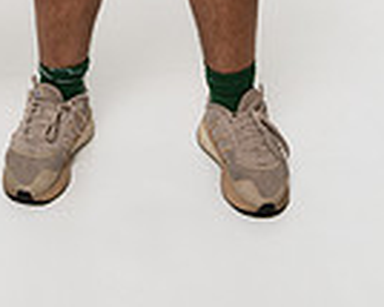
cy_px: -327
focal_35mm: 108
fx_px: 1229
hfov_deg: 17.7
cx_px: 115
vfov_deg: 12.4
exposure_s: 1/160
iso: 500
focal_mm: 34.4
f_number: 8
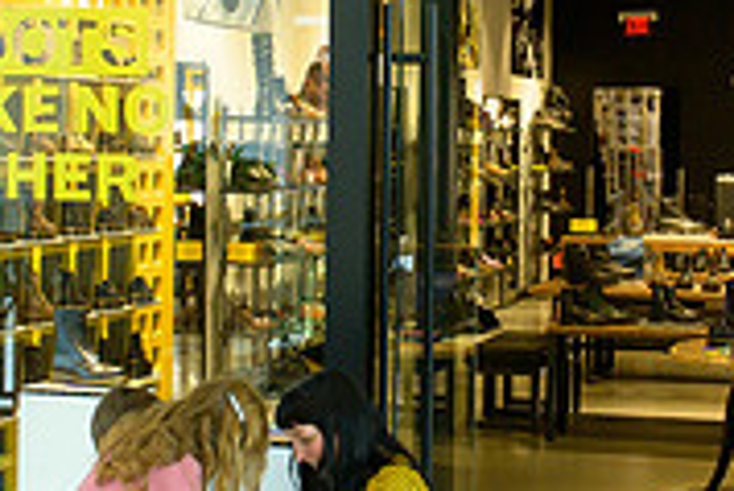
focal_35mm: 92
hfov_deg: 22.1
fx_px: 1877
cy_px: 183
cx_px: 439
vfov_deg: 14.9
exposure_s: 1/200
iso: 400
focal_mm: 24
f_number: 3.5
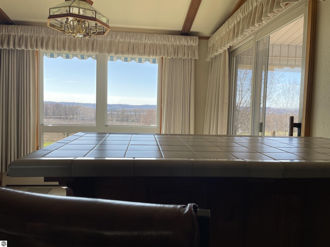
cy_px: 124
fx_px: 248
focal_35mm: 26
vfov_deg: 53.1
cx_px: 165
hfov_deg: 67.3
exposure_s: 1/561
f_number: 1.6
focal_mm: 4.2
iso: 32
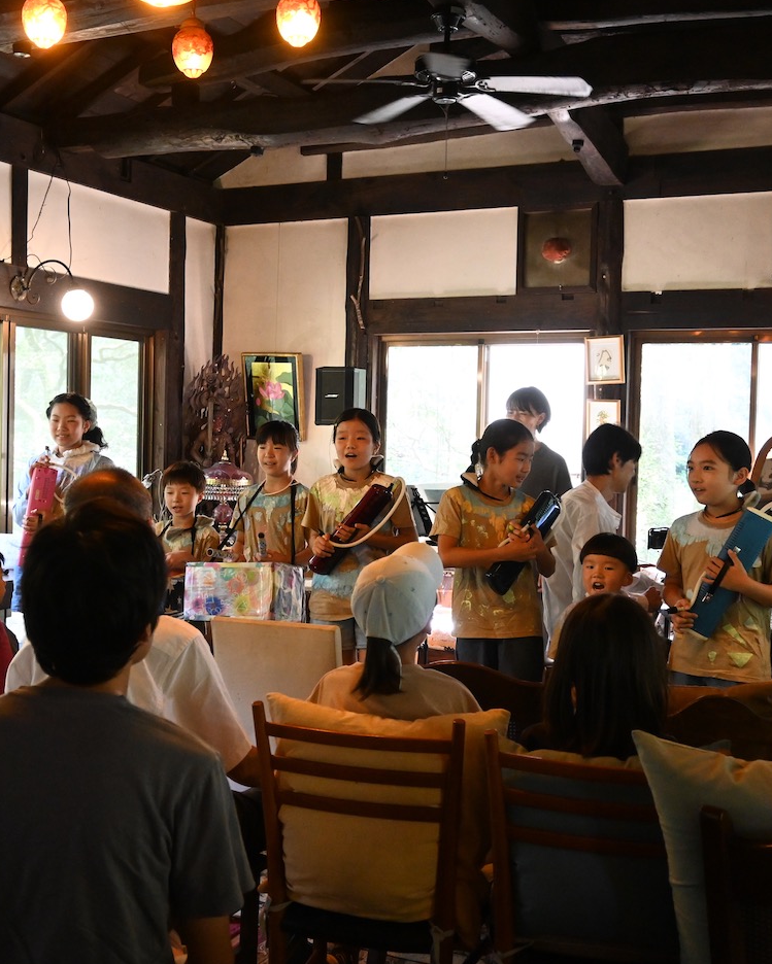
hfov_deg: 34.1
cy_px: 477
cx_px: 347
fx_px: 1259
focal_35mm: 44
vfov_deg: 41.9
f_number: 3.8
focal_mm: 20.5
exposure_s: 1/125
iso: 2800
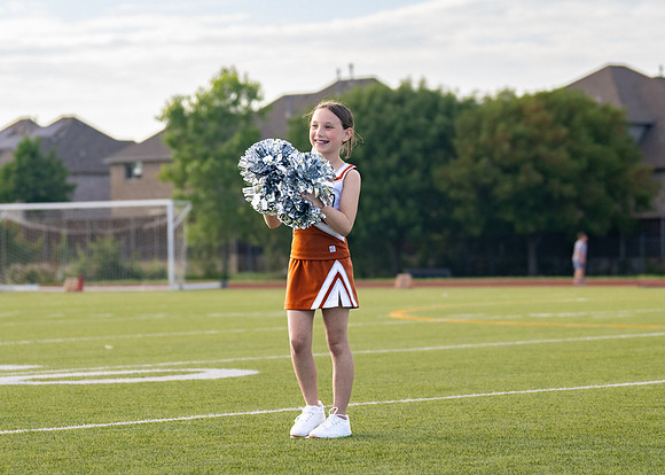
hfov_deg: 13.5
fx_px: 2809
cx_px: 310
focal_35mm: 149
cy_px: 198
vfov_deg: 9.7
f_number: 2.8
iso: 400
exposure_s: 1/2500
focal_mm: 74
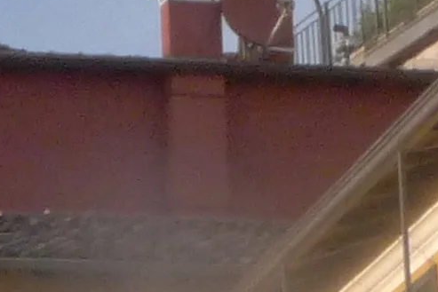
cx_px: -974
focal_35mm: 245
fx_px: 2982
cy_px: 1013
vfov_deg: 5.2
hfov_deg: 7.3
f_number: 8
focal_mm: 6.8
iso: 400
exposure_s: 1/200
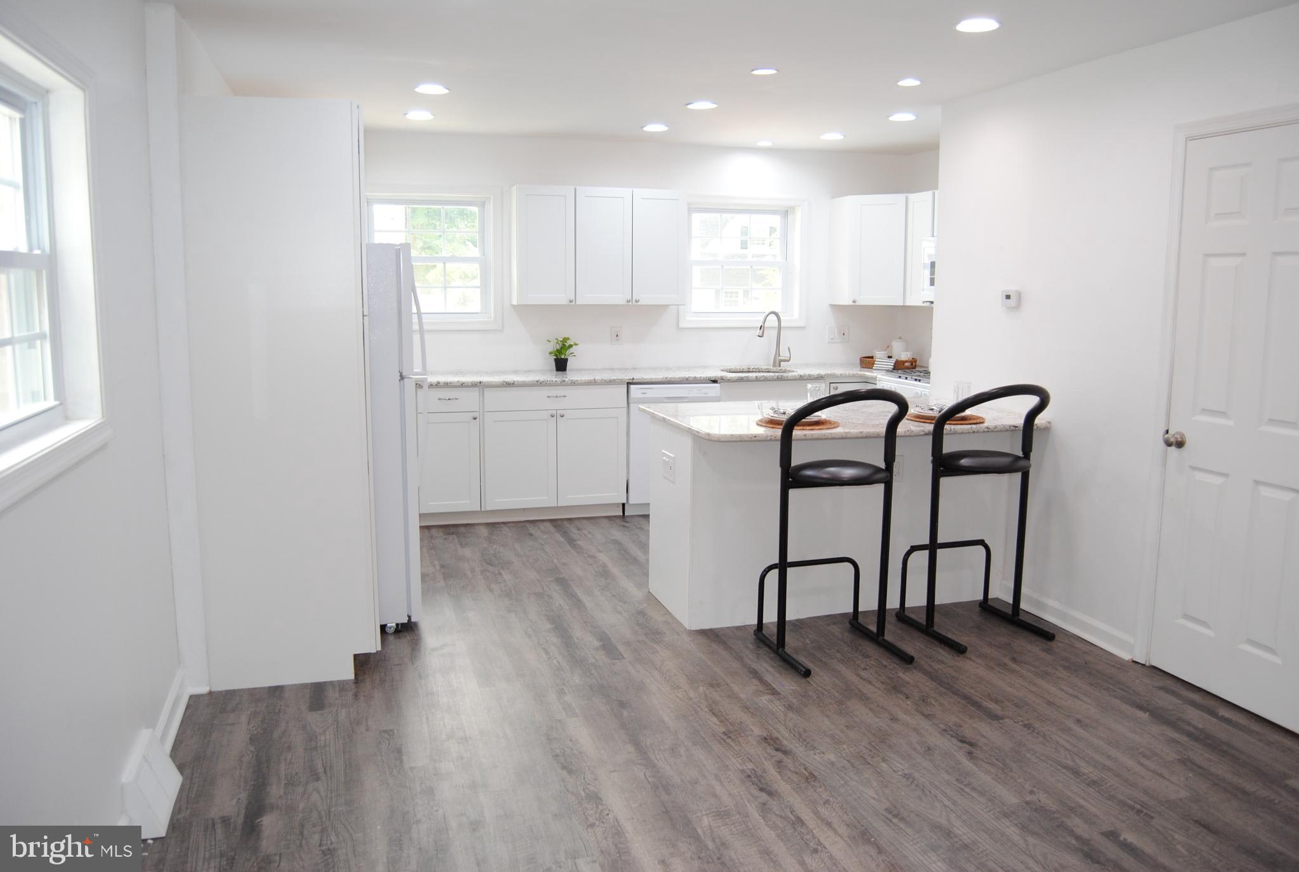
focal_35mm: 27
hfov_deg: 67.3
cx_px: 650
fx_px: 976
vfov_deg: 48.1
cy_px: 436
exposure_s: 1/100
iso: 400
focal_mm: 18
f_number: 4
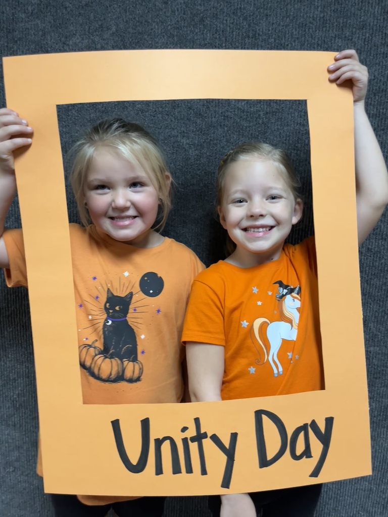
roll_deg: +1.5
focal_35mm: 26
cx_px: 194
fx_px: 389
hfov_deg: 53.1
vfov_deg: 67.3
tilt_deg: -9.7
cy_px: 258
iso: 320
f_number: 1.6
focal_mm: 5.1
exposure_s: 1/60
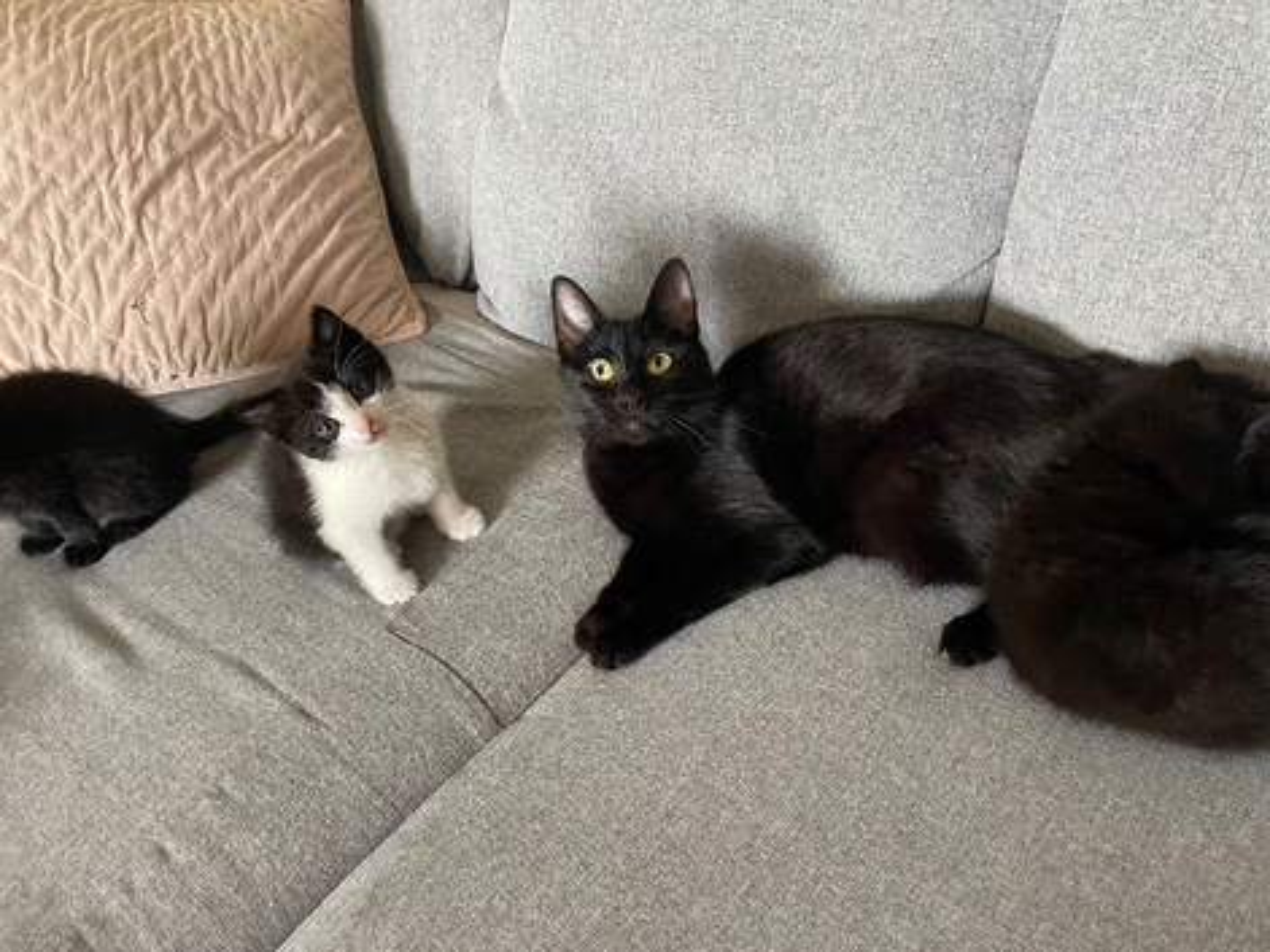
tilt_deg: -41.9
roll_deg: +16.1
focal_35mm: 26
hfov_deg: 67.3
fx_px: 954
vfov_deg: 53.0
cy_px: 476
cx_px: 635
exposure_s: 1/59
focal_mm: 4.2
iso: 500
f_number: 1.6
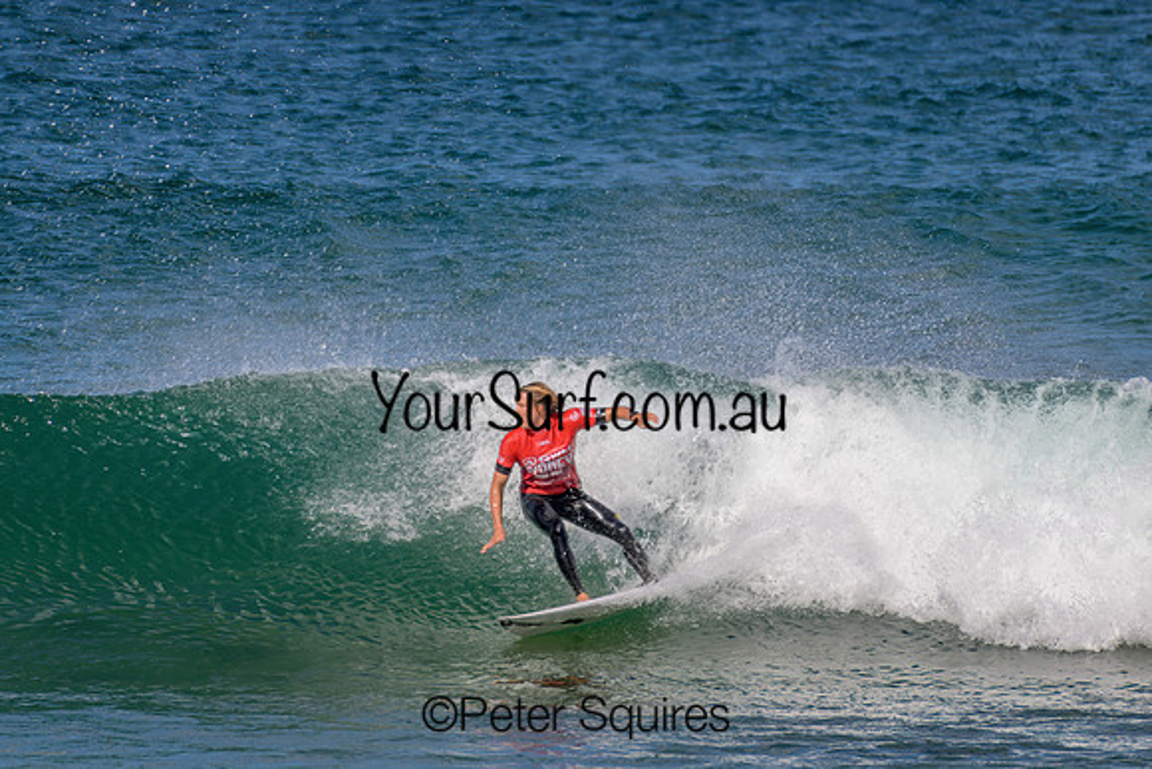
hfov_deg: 2.1
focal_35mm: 1001
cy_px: 385
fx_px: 32039
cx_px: 575
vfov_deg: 1.4
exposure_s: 1/250
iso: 90
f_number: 11
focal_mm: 1000
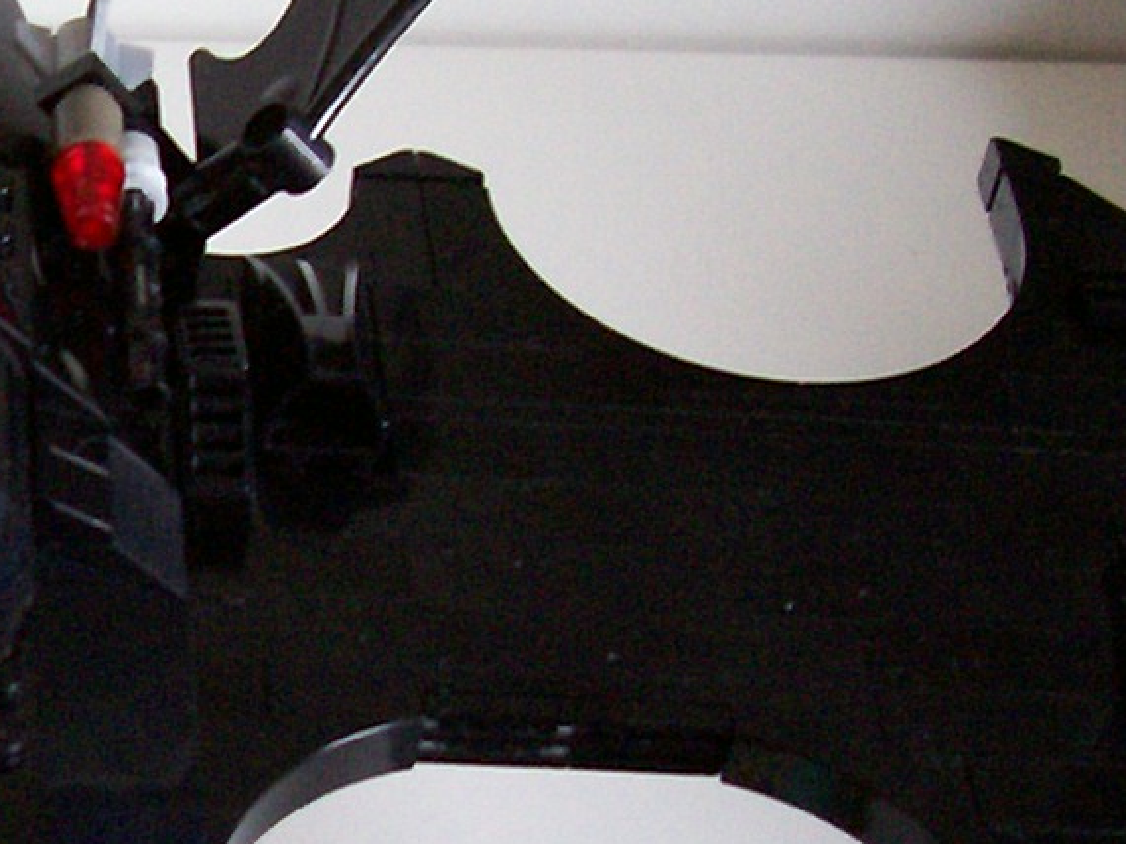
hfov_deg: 15.7
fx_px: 3968
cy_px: 631
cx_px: -118
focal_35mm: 122
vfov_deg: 12.1
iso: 160
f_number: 2.7
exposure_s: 1/8
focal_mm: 5.6
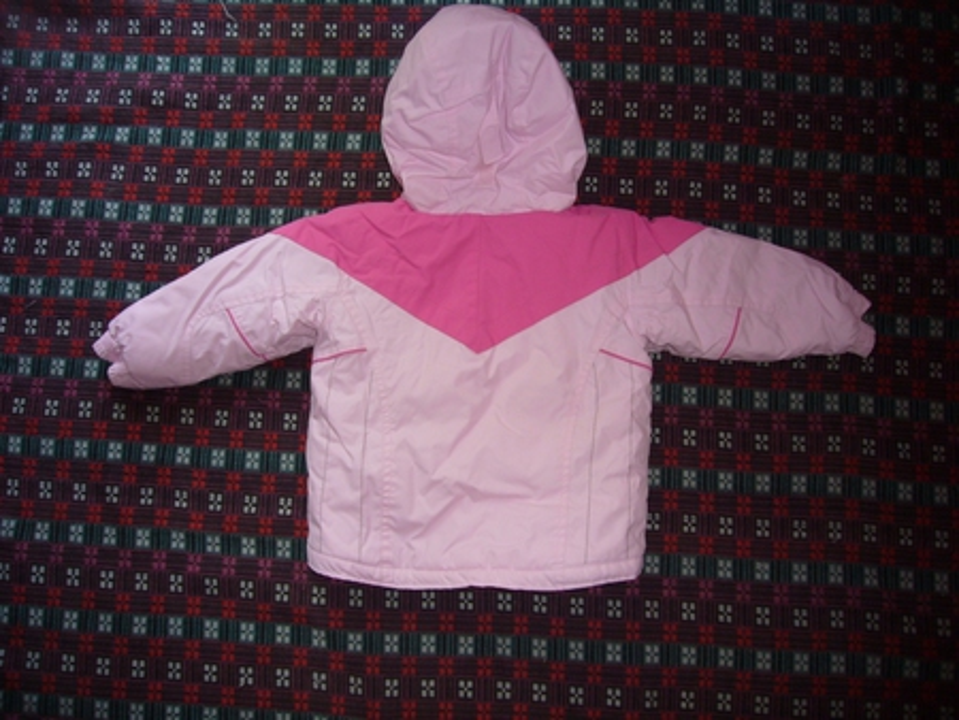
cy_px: 360
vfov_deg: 49.8
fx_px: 776
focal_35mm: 28
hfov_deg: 63.4
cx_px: 480
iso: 100
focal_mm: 4.6
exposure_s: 1/30
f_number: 2.8
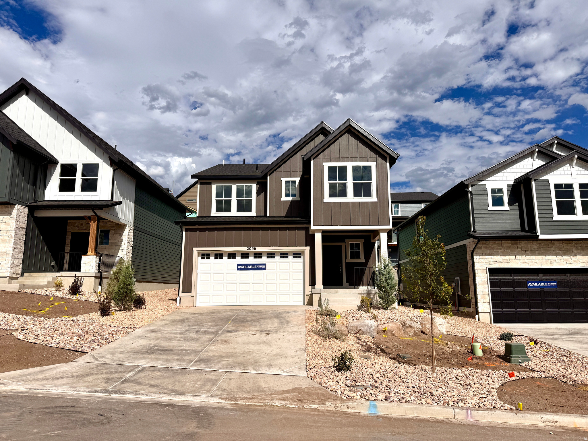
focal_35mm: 24
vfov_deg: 56.8
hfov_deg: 71.6
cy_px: 220
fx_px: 408
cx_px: 294
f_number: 1.78
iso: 64
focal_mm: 6.76
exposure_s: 1/12346
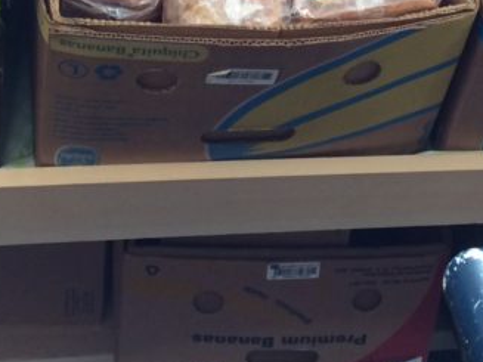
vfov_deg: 14.9
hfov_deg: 20.8
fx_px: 1311
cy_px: -124
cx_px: 332
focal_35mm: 94
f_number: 2.2
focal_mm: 4.12
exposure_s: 1/30
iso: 100
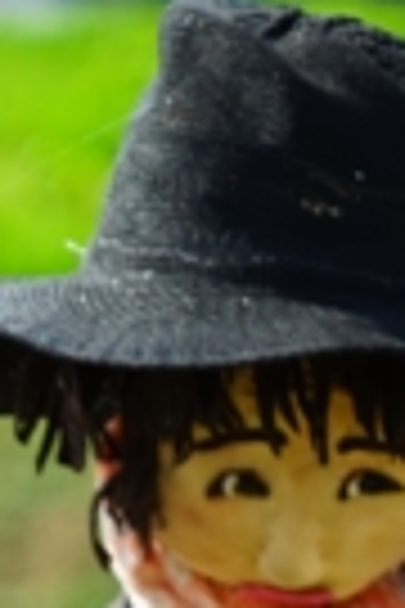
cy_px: 1554
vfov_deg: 2.3
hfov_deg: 1.5
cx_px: 288
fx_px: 15220
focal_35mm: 902
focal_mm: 152
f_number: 6.3
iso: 100
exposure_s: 1/160
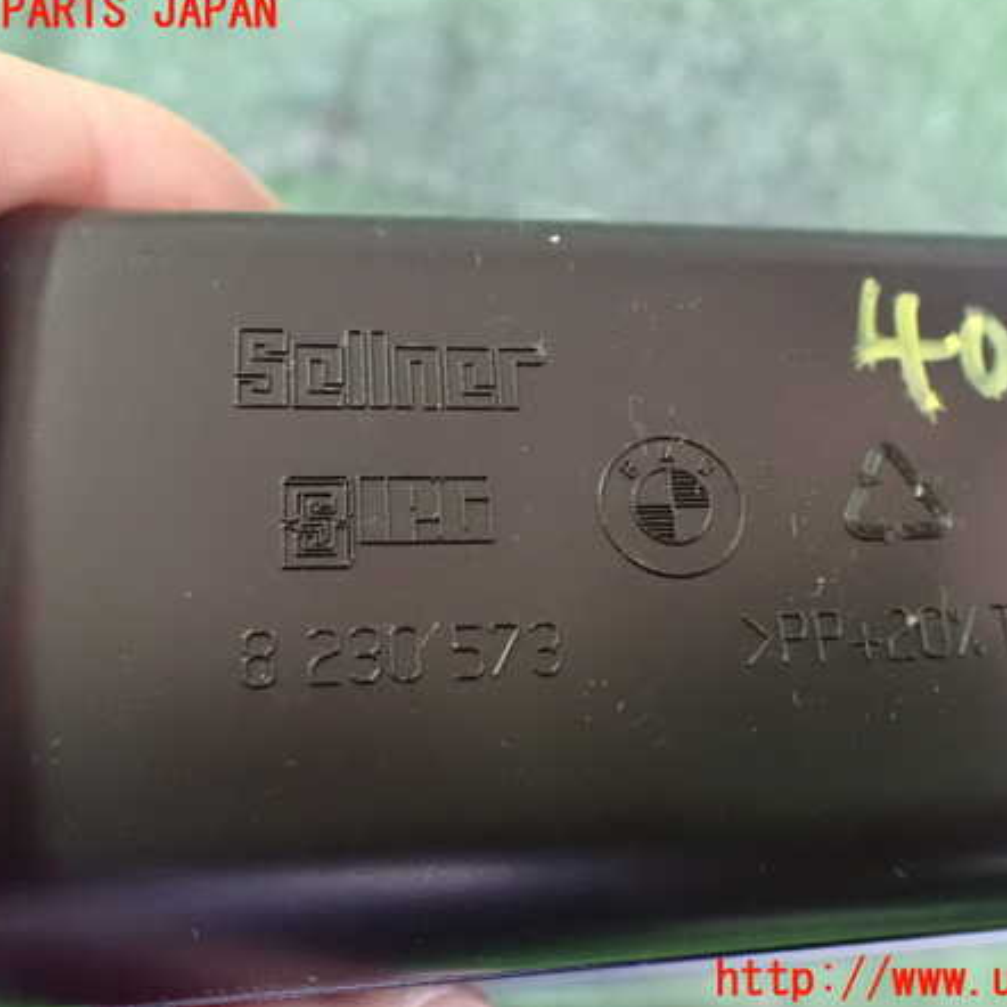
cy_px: 497
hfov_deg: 46.0
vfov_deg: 46.0
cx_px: 547
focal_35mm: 36
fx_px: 1185
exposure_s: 1/30
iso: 1600
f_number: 2.3
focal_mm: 5.4
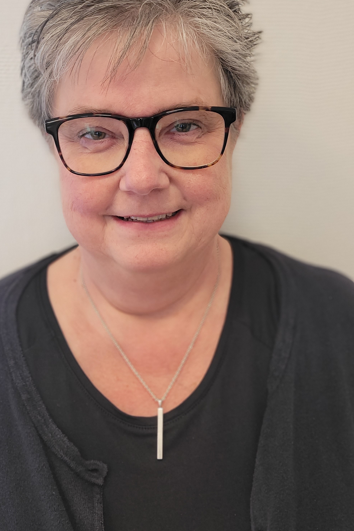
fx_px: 546
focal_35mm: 37
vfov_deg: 51.9
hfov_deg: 35.9
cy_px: 249
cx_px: 159
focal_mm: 5.4
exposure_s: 1/50
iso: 160
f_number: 1.8
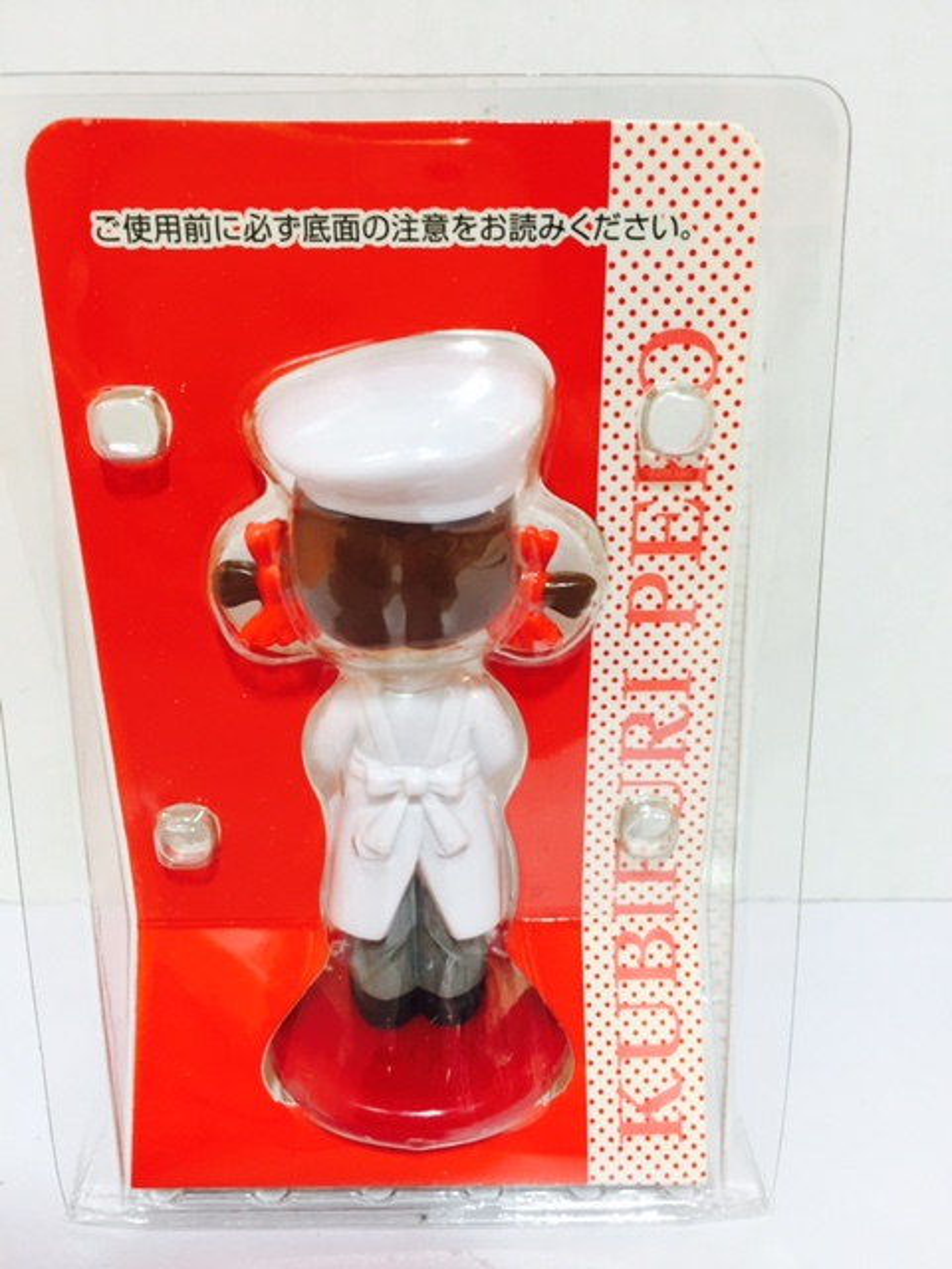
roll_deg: +0.4
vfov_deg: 61.7
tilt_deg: -21.1
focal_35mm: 29
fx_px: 1063
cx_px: 476
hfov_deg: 48.2
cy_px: 634
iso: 125
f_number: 2.2
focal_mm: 4.15
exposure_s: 1/33
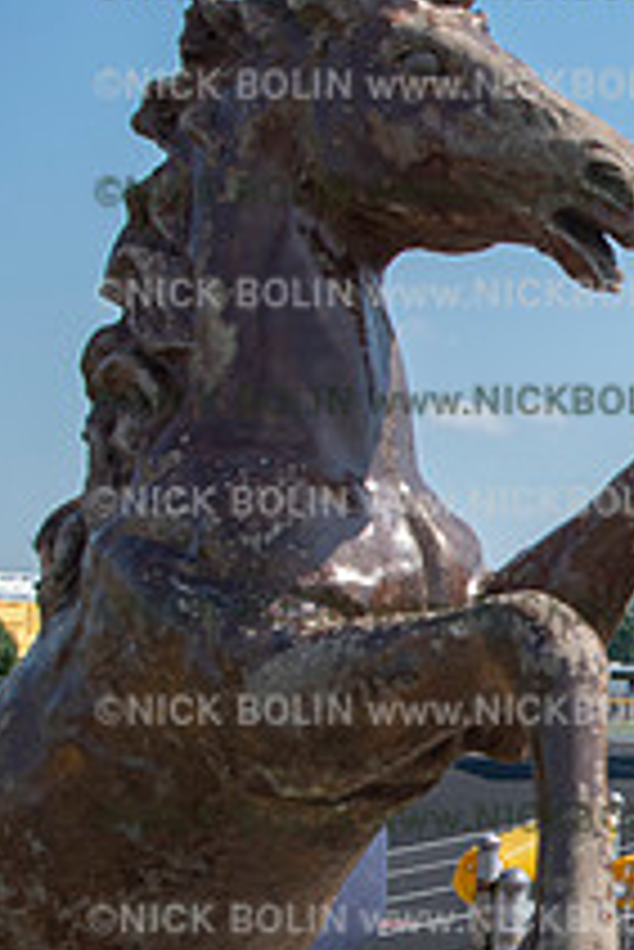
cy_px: 714
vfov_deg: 30.0
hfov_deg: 17.0
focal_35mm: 66
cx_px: 1142
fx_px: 1741
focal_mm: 24
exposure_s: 1/1600
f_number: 5.6
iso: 200
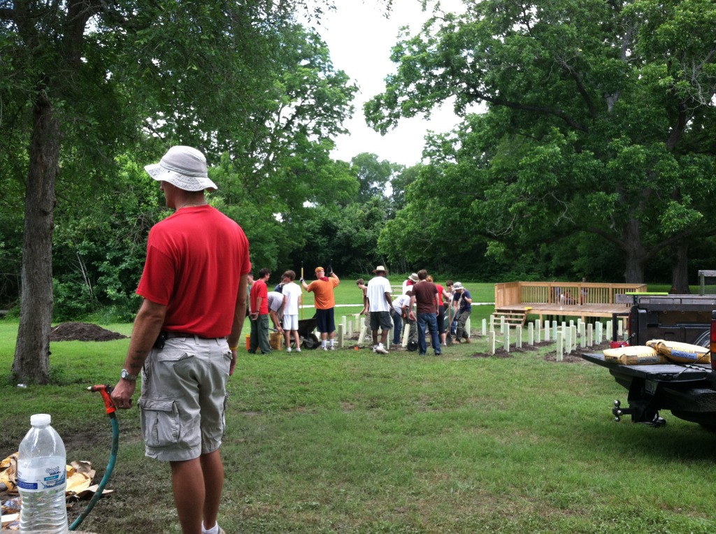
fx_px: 723
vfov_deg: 40.6
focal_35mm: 35
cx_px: 358
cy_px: 267
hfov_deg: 52.7
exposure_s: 1/188
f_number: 2.8
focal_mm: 3.85
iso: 80
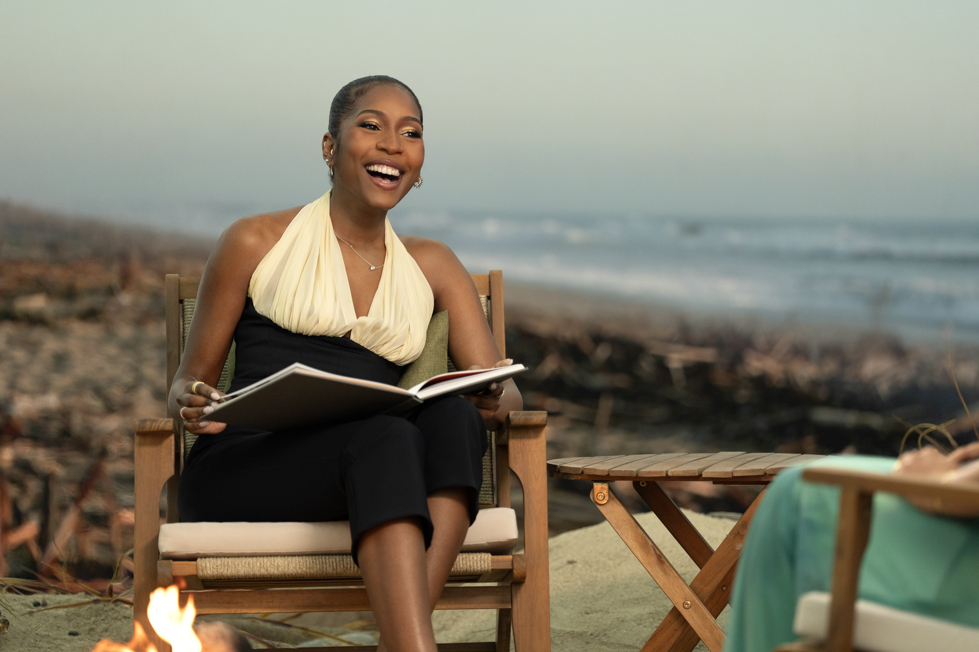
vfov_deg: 8.4
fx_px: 4432
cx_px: 490
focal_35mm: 163
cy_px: 326
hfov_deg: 12.6
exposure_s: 1/160
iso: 1600
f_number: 2.8
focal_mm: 163
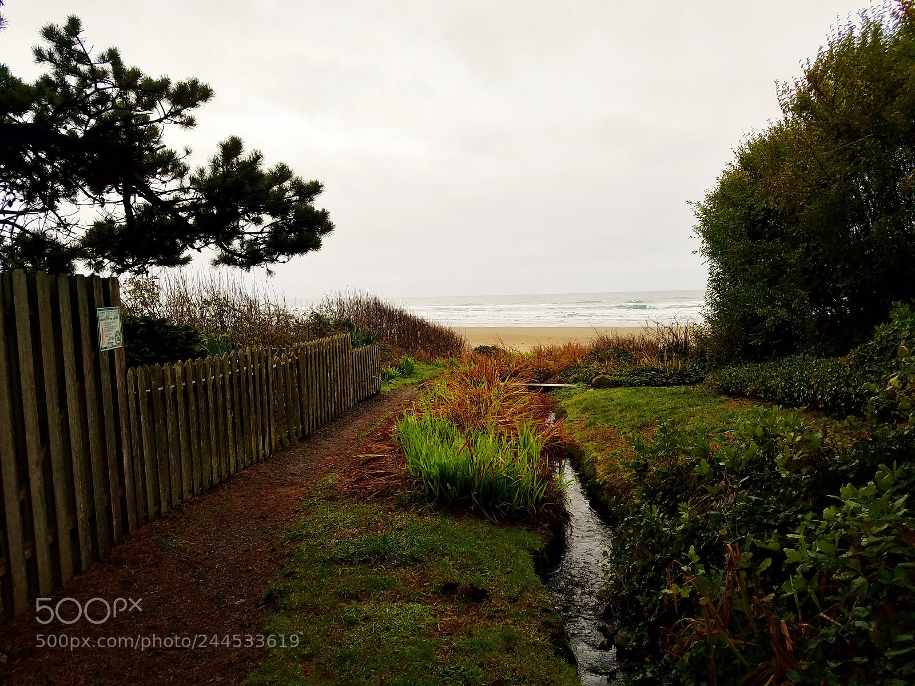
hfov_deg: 67.3
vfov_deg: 53.1
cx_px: 458
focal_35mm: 26
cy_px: 343
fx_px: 687
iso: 50
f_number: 1.7
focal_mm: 4.2
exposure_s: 1/228
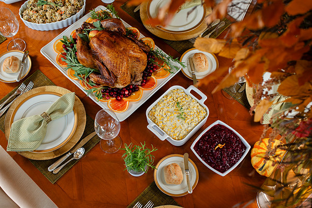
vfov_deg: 27.0
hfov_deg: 39.6
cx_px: 156
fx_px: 433
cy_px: 104
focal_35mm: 50
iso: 200
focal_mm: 50
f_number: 6.3
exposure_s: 1/60
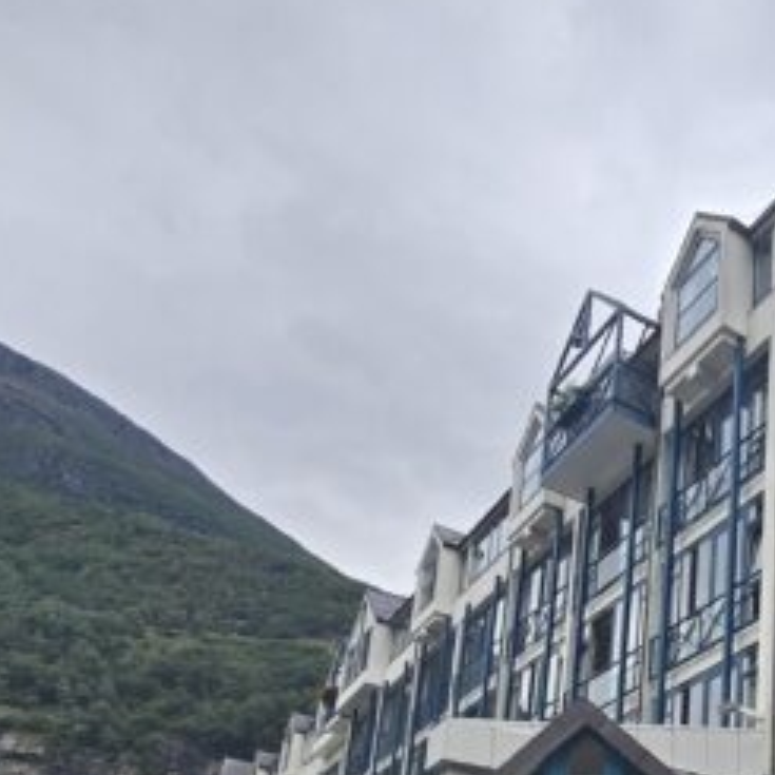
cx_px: 794
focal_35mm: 36
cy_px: 816
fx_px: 912
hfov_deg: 39.9
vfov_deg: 39.2
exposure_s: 1/588
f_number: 2.2
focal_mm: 2.2
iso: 50
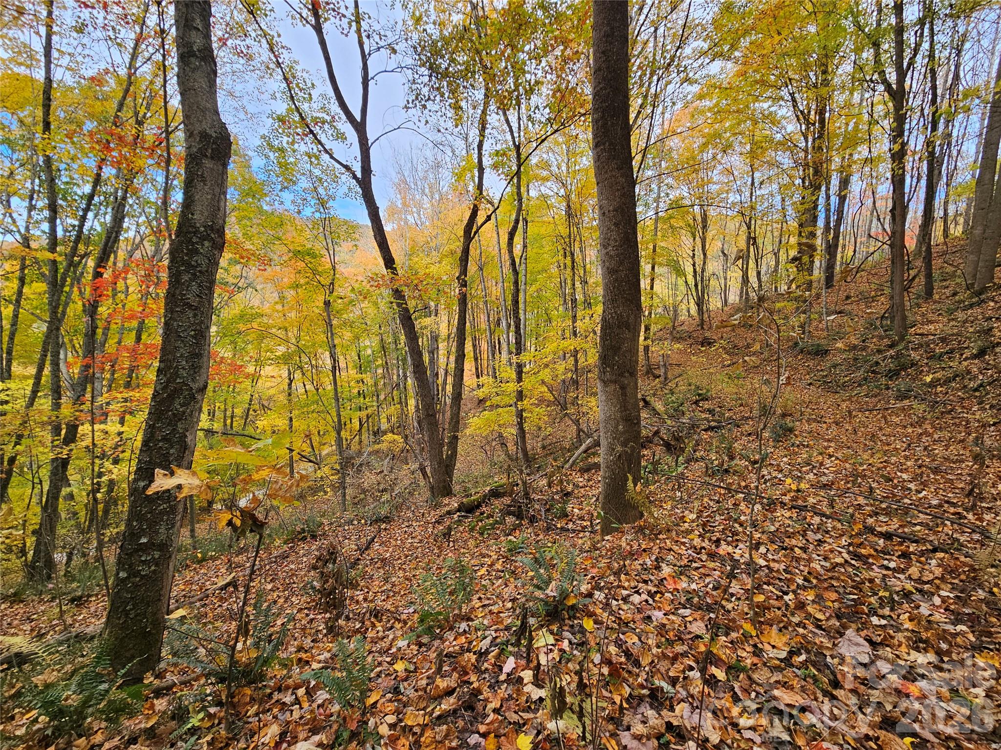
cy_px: 375
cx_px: 500
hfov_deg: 106.2
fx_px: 376
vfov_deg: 89.9
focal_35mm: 13
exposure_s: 1/284
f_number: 2.2
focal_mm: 2.2
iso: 50
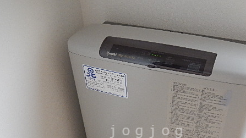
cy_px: 131
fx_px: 254
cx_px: 147
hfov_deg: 51.3
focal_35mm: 39
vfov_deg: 28.8
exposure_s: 1/60
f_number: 3.4
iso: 400
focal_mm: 4.5
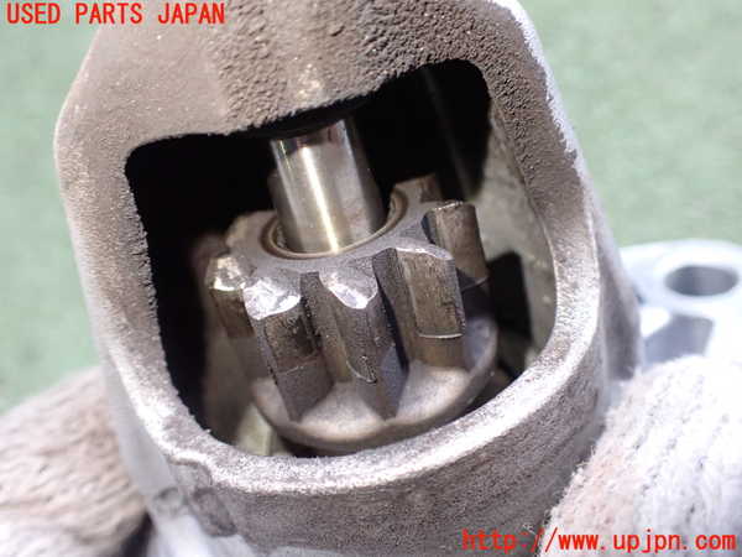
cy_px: 278
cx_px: 371
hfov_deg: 60.0
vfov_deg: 46.8
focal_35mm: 30
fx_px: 643
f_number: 2.3
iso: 800
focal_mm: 5.4
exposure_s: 1/125
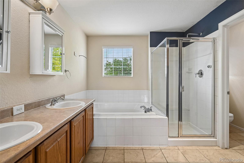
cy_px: 82
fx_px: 119
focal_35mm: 18
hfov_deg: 91.6
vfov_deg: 68.9
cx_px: 122
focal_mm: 17.5
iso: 400
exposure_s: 1/30
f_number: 10
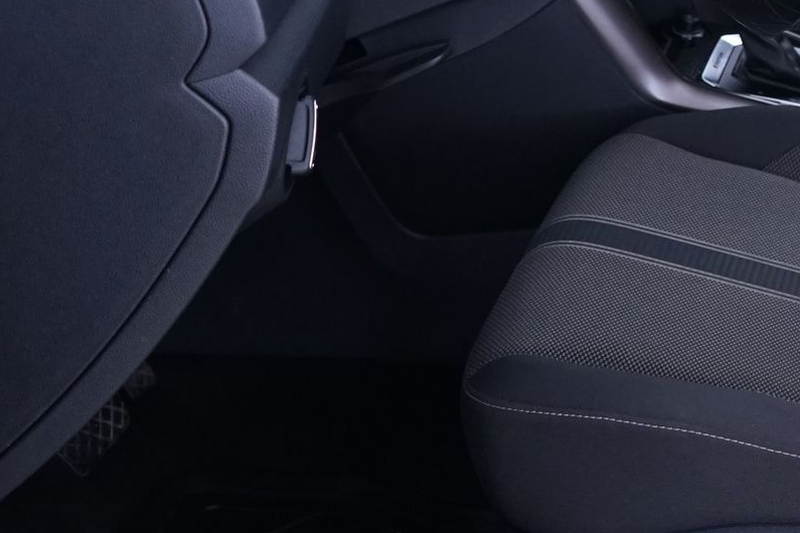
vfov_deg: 14.9
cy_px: -138
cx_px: 1068
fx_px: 1955
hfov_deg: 20.8
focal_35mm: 88
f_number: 3.5
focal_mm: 28
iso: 1250
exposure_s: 1/13
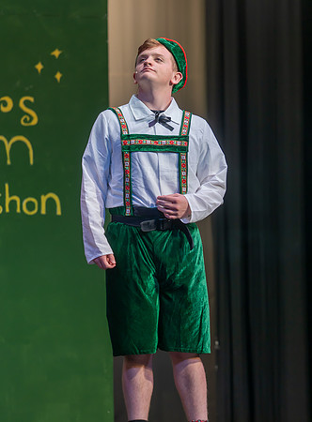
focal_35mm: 223
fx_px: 2714
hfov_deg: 6.6
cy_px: 188
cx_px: 205
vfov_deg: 8.9
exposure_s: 1/250
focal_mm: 135
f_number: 2.8
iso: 280
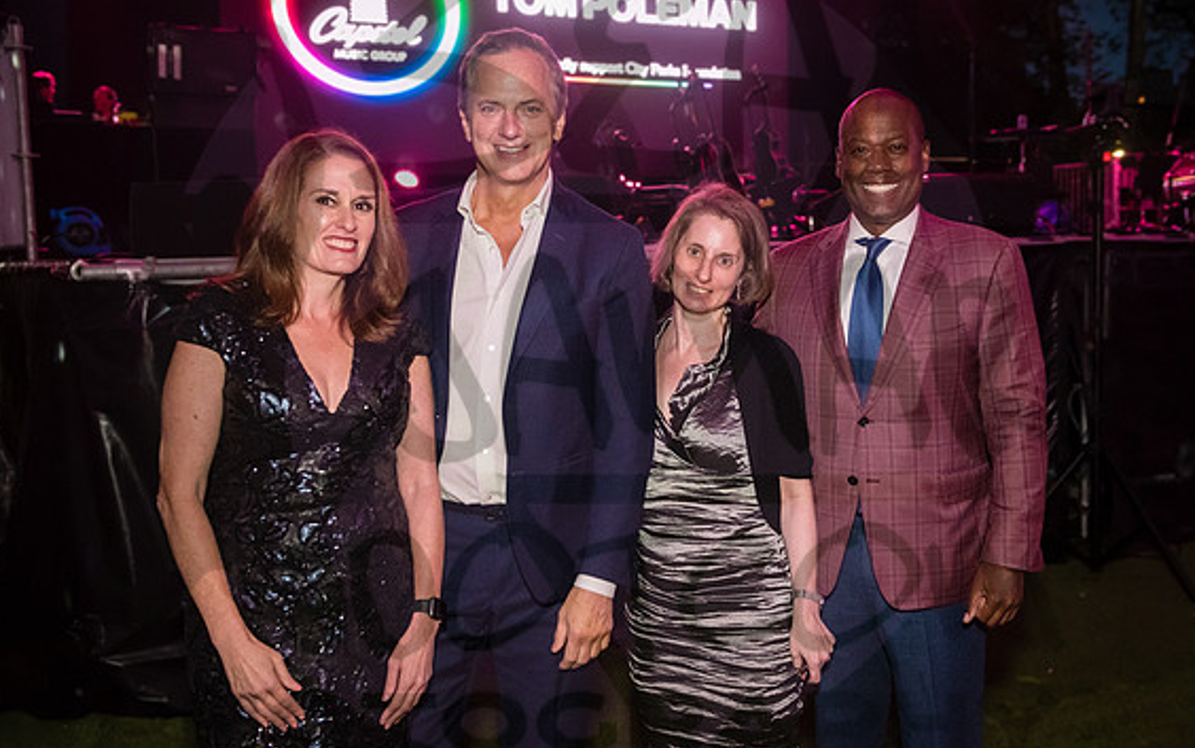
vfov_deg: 32.0
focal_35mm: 40
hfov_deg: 49.2
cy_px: 373
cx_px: 625
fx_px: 1303
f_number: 3.5
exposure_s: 1/200
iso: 8000
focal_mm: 34
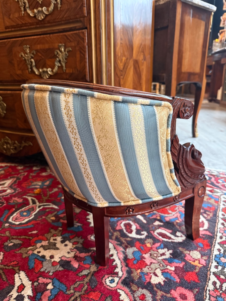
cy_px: 150
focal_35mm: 24
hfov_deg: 56.8
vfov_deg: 71.6
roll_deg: +0.8
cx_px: 113
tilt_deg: -17.9
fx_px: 209
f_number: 1.78
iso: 640
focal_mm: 6.76
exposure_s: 1/50
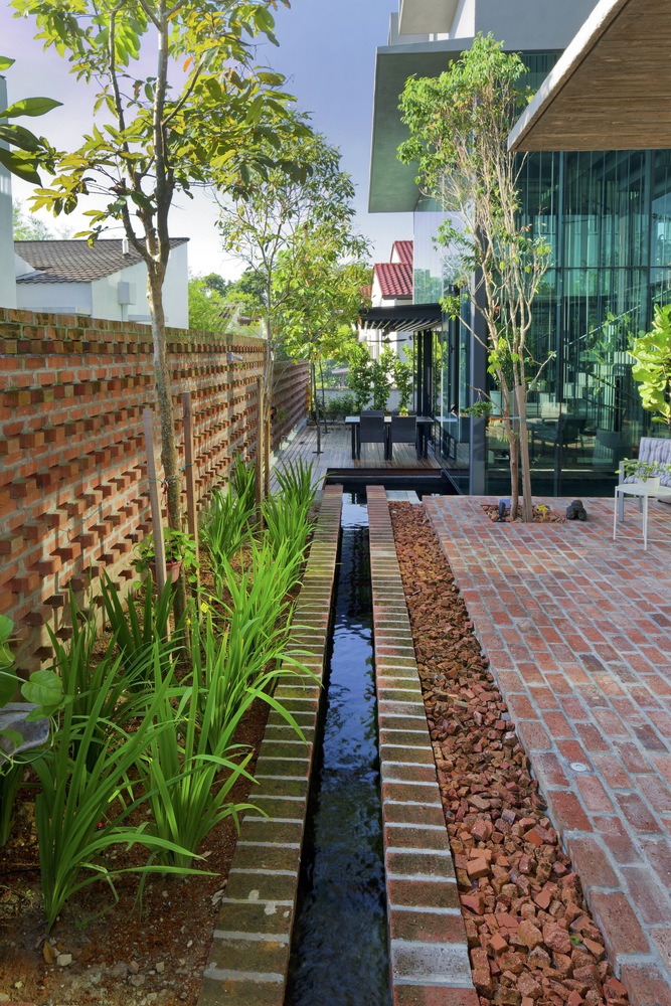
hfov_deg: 59.5
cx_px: 336
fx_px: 587
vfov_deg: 81.2
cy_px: 503
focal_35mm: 21
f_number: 11
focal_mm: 13.8
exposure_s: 1/20
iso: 160
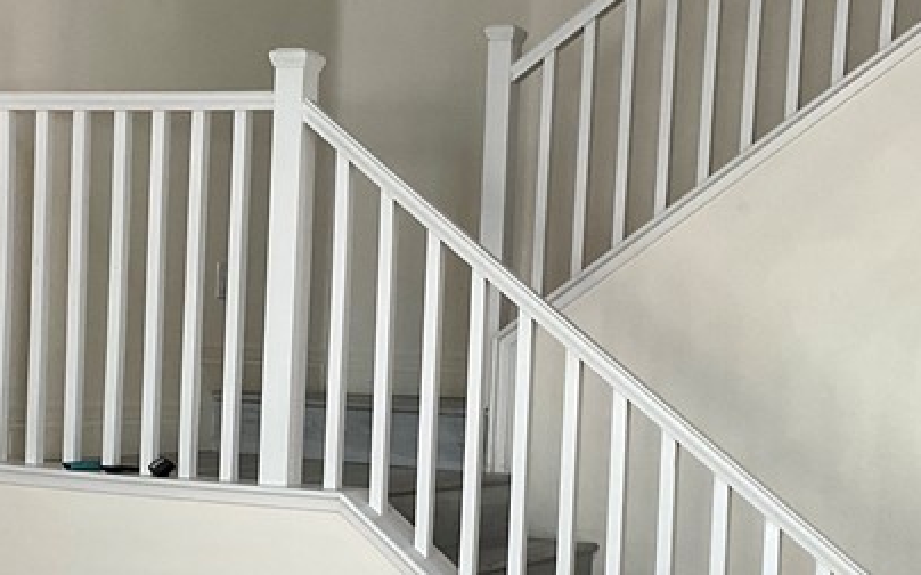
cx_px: 490
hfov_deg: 26.5
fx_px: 1957
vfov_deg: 16.5
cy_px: 488
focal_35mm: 78
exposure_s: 1/76
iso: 64
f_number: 1.8
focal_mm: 3
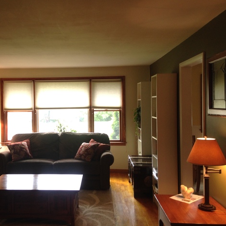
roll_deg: +0.6
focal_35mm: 40
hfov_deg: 41.4
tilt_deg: -2.4
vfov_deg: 41.9
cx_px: 76
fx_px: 295
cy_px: 111
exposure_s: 1/20
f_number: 2.4
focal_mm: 4.12
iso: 80
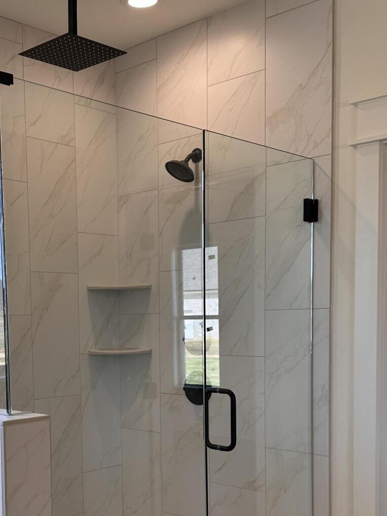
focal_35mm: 47
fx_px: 700
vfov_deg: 39.6
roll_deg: +0.6
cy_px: 367
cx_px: 101
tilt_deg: -3.1
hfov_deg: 30.4
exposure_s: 1/268
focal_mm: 6.86
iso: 80
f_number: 1.78
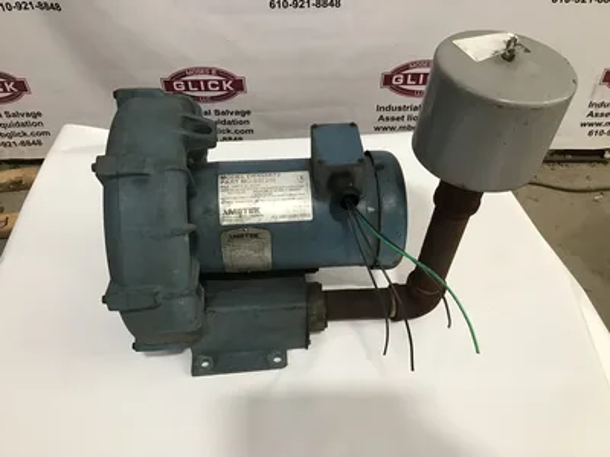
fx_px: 546
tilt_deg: -46.1
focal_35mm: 31
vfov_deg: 45.4
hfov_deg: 58.4
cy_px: 228
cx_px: 305
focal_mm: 3.3
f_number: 2.4
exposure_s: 1/30
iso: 100
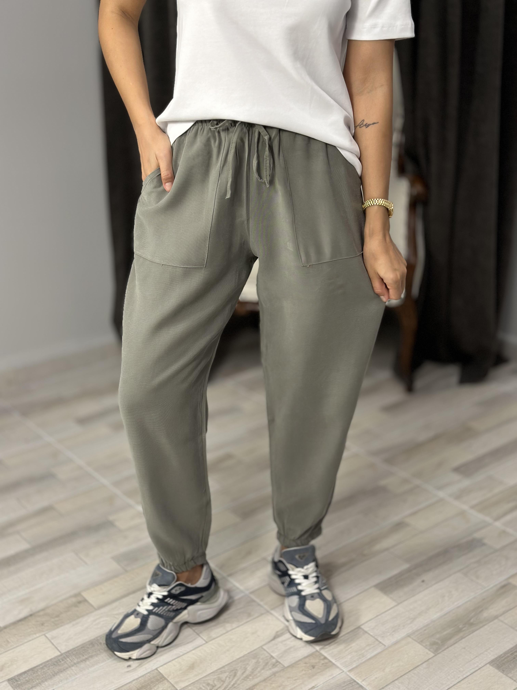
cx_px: 258
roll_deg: +1.5
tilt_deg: -21.7
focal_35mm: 48
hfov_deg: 30.3
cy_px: 345
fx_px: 956
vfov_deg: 39.7
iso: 125
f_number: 1.78
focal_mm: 6.86
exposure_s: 1/100
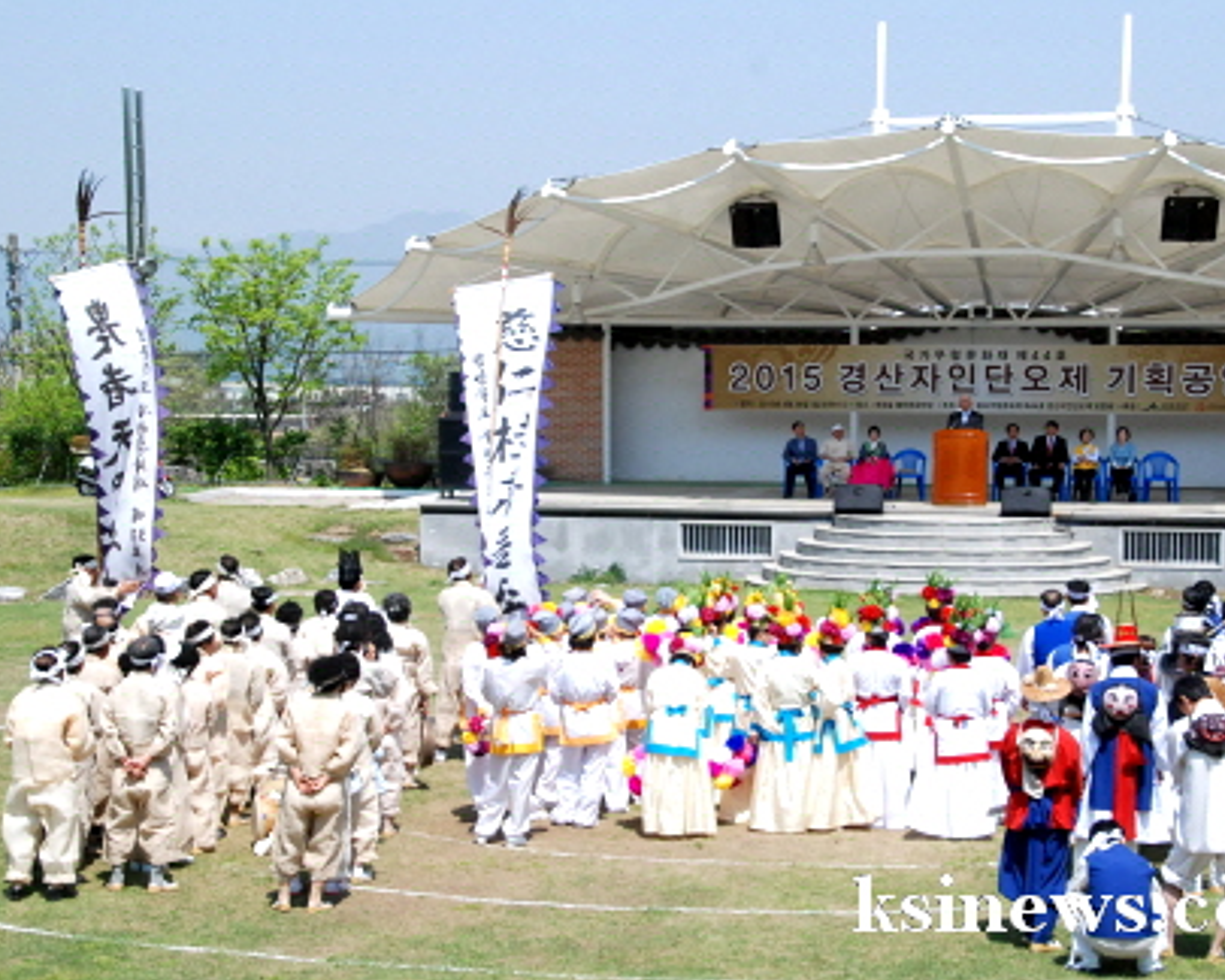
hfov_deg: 23.8
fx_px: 2900
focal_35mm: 80
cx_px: 684
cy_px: 496
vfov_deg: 19.2
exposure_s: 1/2000
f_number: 9
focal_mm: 46
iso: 1000
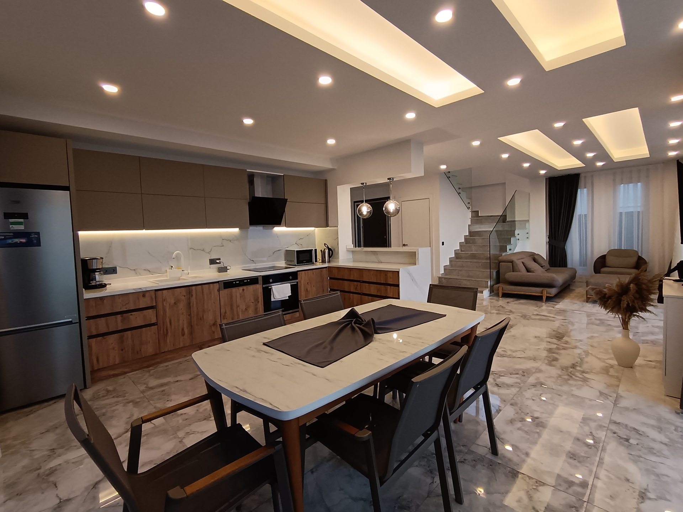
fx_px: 335
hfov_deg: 91.0
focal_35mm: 17
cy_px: 256
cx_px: 342
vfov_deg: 74.7
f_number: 2.2
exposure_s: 1/50
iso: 302
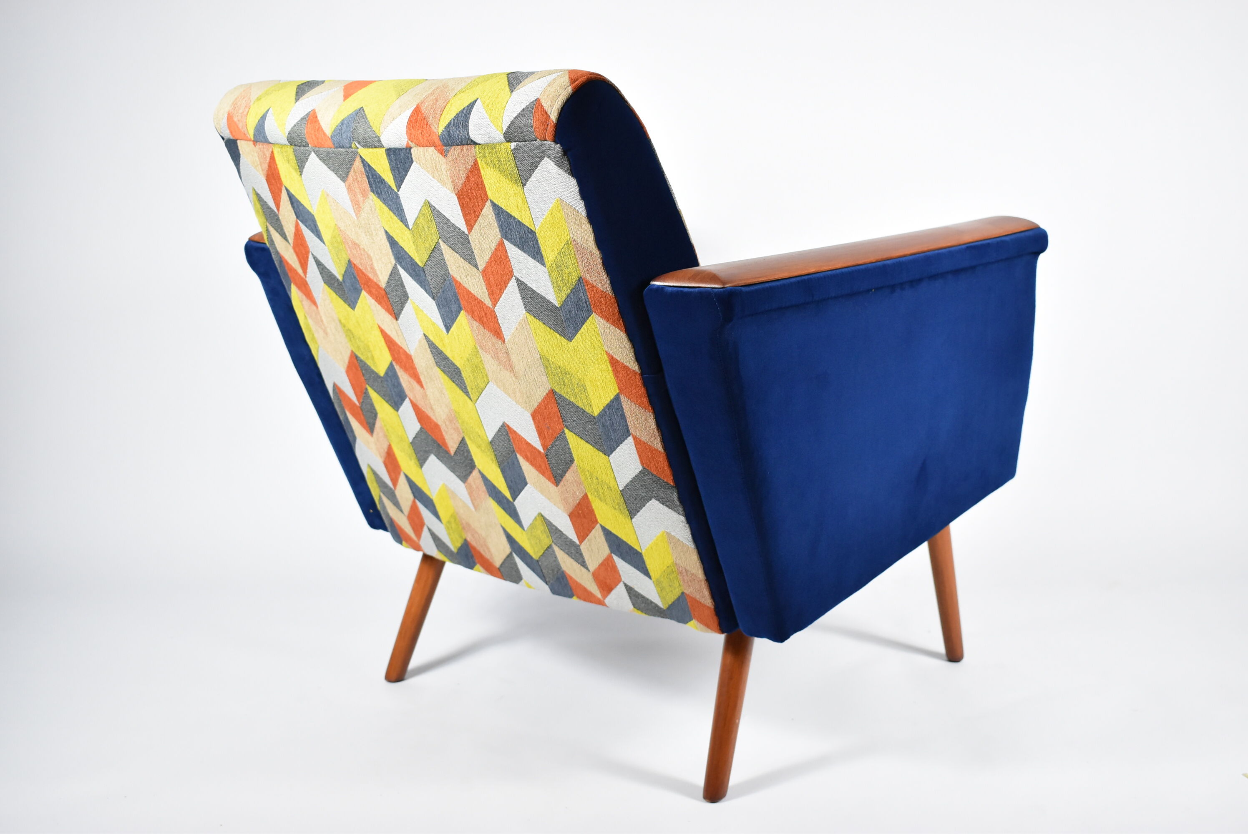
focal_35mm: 42
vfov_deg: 31.9
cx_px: 624
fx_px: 1457
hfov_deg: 46.4
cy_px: 417
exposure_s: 1/125
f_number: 4.2
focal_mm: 28
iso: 1400
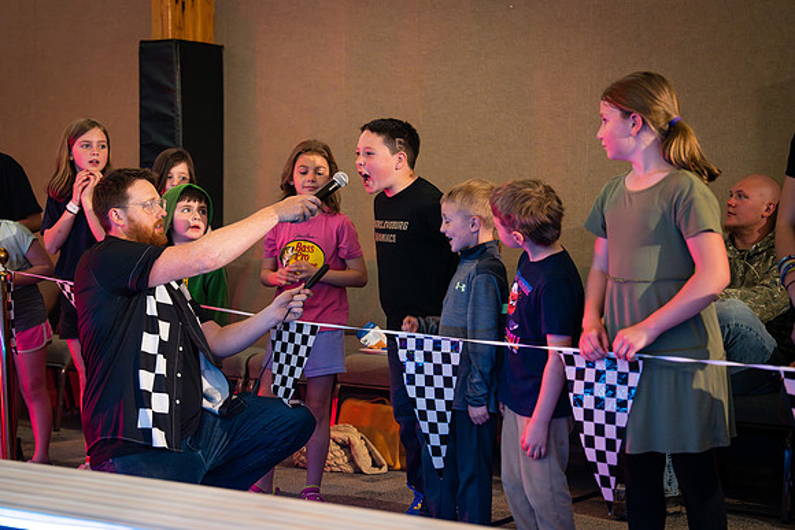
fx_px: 1546
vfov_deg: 19.5
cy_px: 265
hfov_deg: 28.8
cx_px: 398
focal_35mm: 70
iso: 800
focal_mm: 70
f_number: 3.2
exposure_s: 1/250
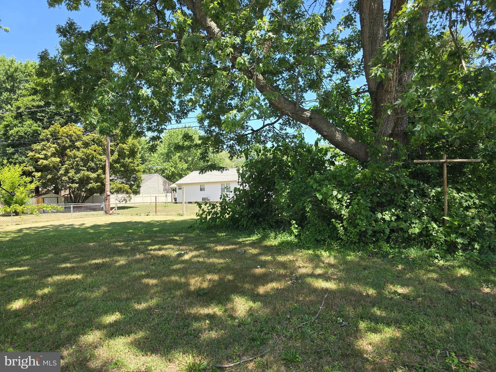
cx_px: 248
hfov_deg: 73.9
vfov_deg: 58.9
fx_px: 330
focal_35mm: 23
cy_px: 186
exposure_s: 1/203
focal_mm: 6.3
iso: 12
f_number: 1.7
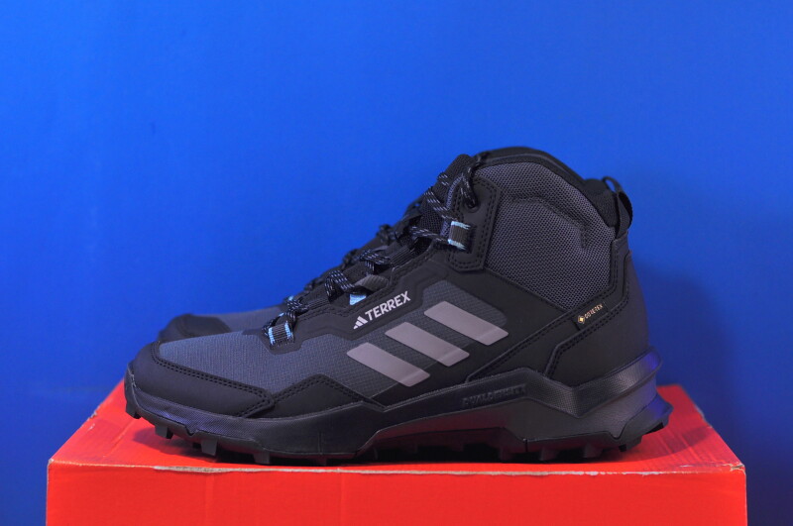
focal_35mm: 75
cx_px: 396
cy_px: 263
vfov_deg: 18.1
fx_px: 1650
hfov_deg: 27.0
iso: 250
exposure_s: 1/320
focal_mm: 50
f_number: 3.2
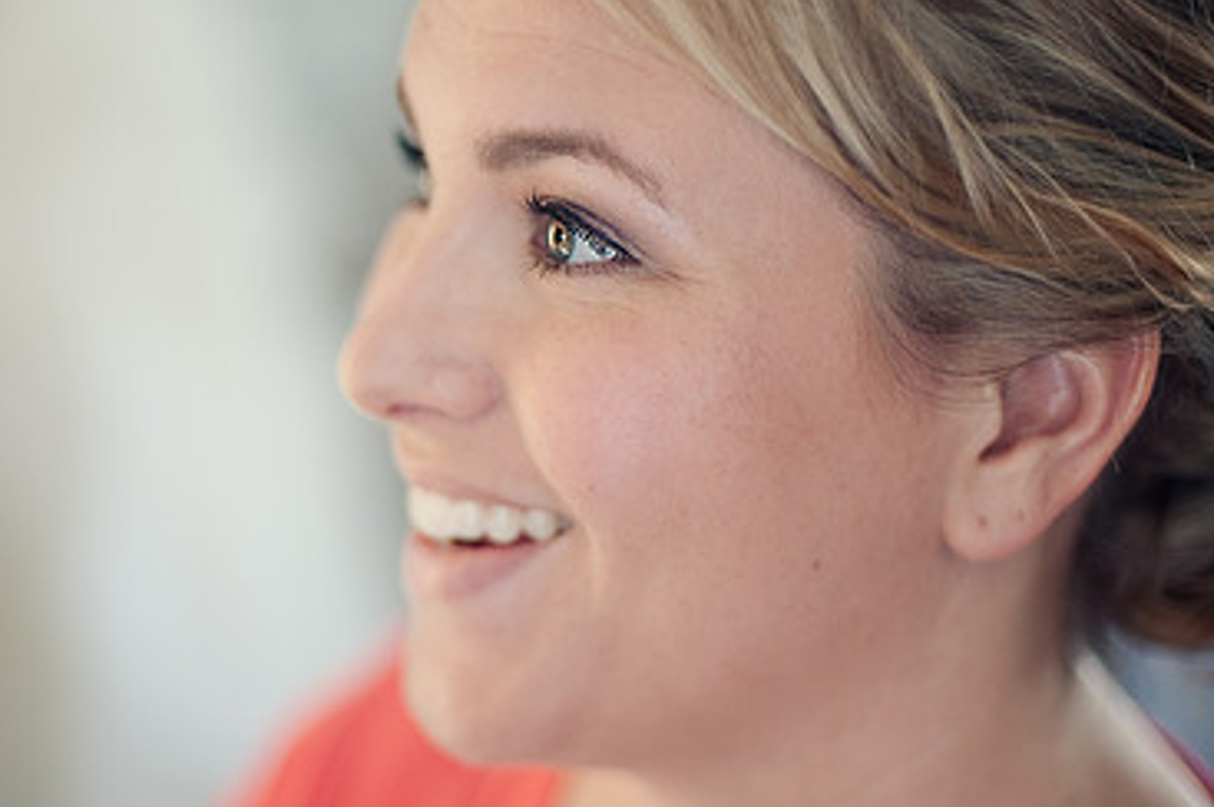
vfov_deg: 17.2
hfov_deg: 25.6
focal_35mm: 79
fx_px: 2662
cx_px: 473
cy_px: 397
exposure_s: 1/320
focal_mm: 50
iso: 400
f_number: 1.4
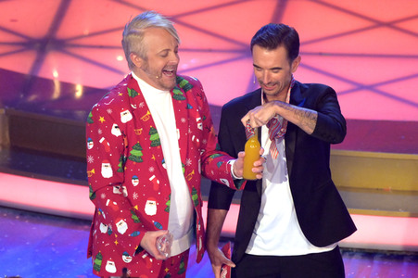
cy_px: 139
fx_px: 5801
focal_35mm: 500
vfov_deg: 2.7
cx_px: 209
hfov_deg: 4.1
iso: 12800
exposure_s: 1/400
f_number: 5.6
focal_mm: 500
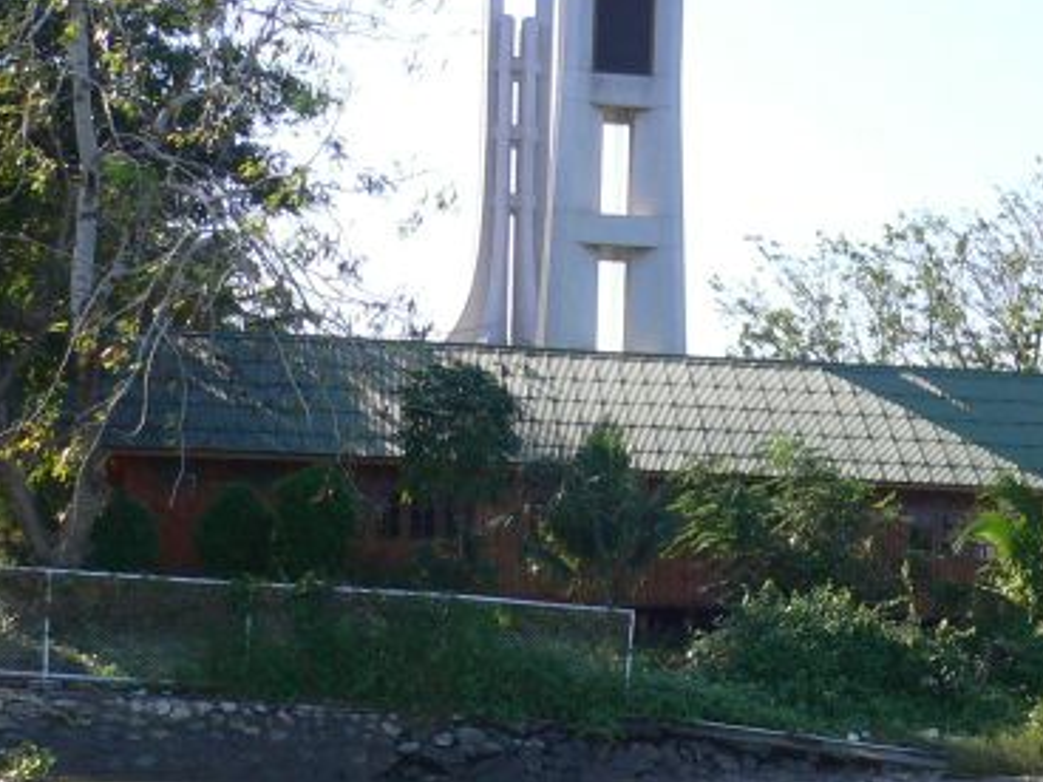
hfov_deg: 25.2
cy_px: 774
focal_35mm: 76
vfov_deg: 18.9
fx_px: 2290
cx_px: 839
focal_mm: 5.8
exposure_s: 1/160
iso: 80
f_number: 5.6
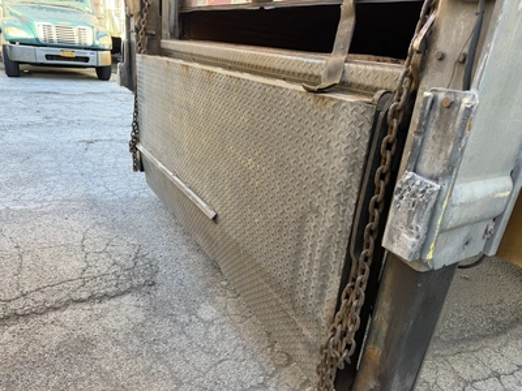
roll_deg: -4.8
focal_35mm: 24
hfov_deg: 71.6
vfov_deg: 56.8
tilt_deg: -19.4
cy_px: 196
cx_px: 261
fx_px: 362
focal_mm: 6.76
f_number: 1.78
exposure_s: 1/126
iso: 50
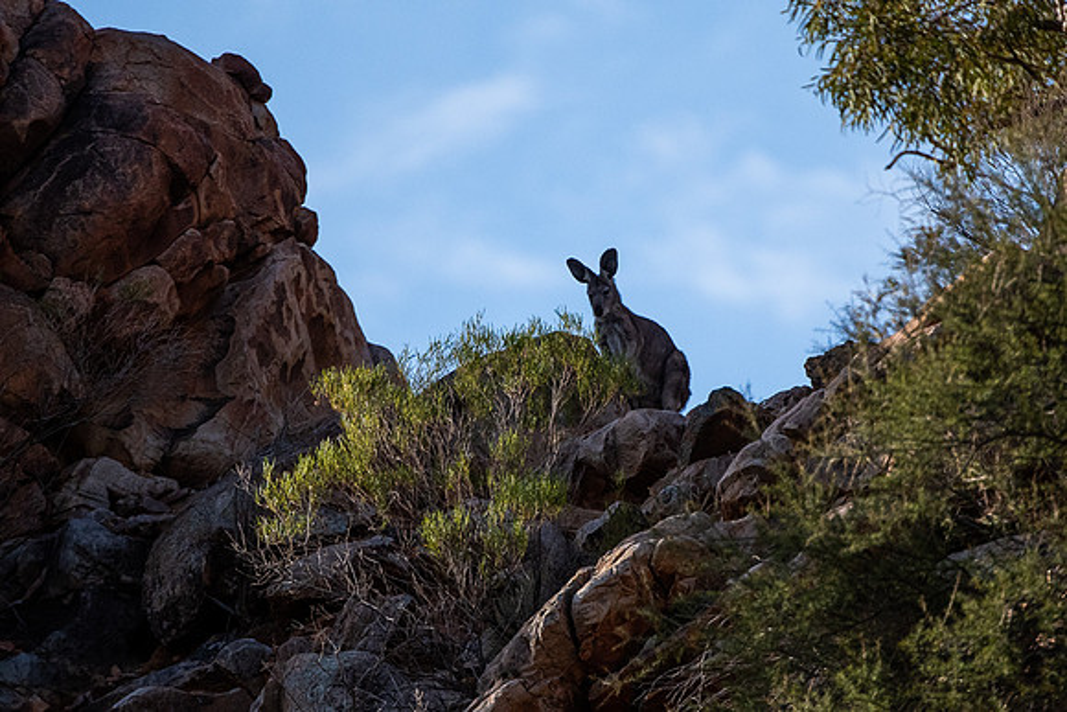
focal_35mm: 653
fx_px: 19367
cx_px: 581
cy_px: 347
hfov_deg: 3.2
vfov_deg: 2.1
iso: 1250
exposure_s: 1/5000
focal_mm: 400
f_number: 5.6
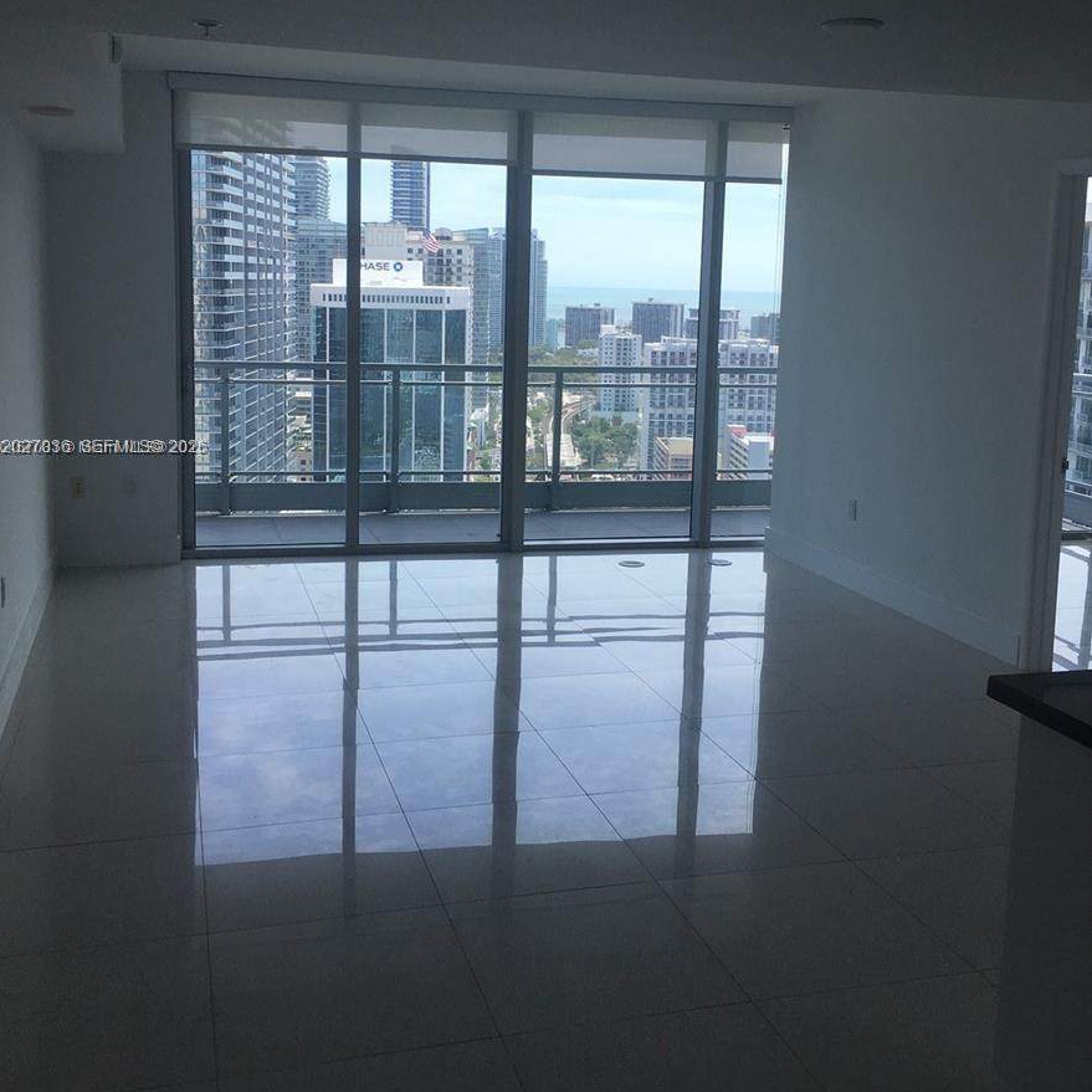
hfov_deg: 47.2
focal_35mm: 35
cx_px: 537
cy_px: 448
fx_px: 1249
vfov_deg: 47.0
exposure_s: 1/651
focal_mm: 4.15
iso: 25
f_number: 2.2
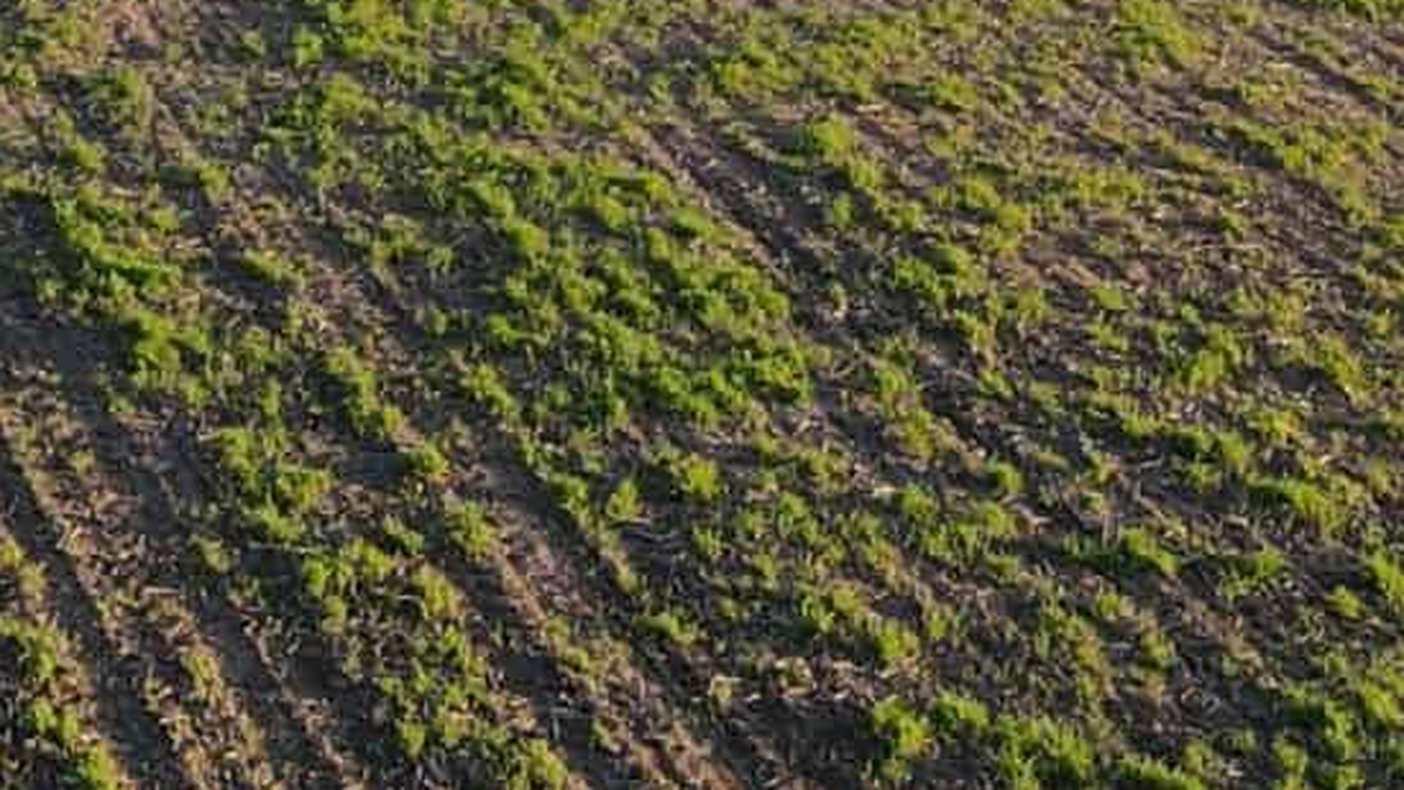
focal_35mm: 122
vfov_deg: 9.3
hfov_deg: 16.7
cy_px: -816
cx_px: -353
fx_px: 4543
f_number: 2.8
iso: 100
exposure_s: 1/200
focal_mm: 4.5
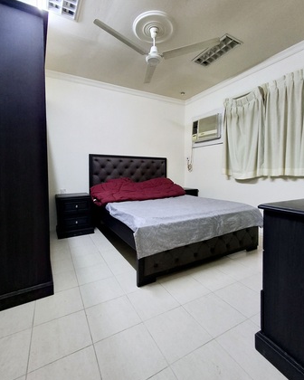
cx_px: 153
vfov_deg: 89.5
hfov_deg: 77.0
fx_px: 191
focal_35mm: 17
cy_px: 178
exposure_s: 1/40
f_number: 2.2
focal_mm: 1.64
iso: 160
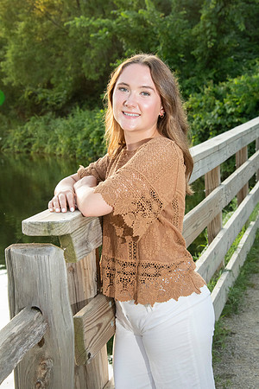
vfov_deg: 28.1
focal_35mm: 72
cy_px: 194
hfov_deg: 18.9
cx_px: 130
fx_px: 777
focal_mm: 72
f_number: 10
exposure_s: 1/160
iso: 2000
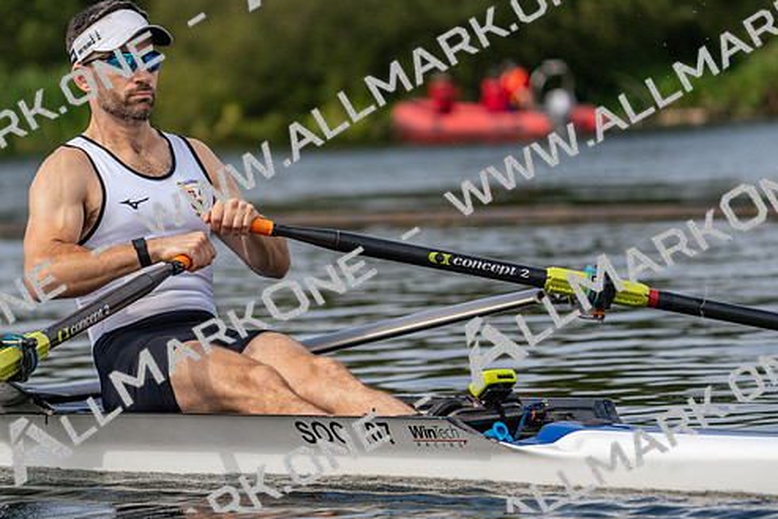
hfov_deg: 6.9
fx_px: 6485
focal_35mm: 300
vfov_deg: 4.6
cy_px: 242
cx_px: 330
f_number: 5.6
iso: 320
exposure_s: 1/1600
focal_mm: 255
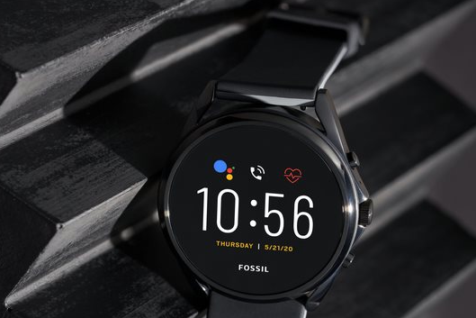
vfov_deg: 11.5
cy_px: 191
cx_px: 232
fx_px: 1574
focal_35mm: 119
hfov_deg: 17.2
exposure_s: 1/125
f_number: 9
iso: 100
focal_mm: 90
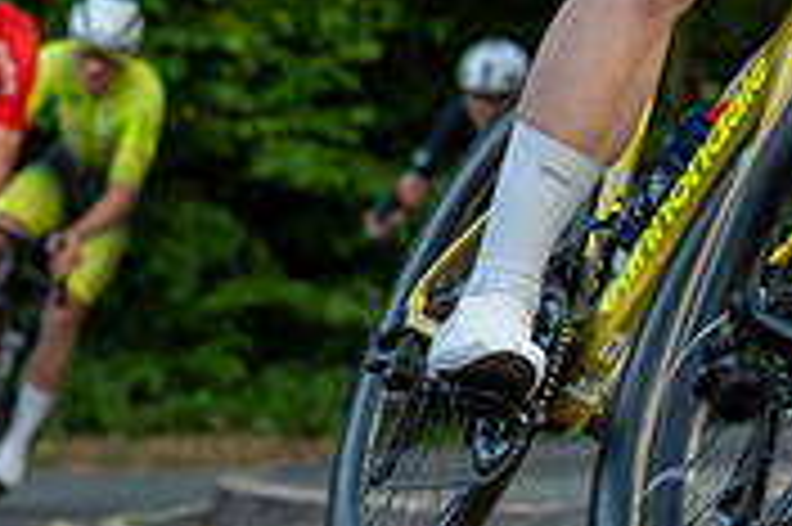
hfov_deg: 6.3
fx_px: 7099
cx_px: -393
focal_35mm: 323
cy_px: 64
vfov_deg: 4.2
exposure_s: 1/800
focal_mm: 70
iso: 1000
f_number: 3.5
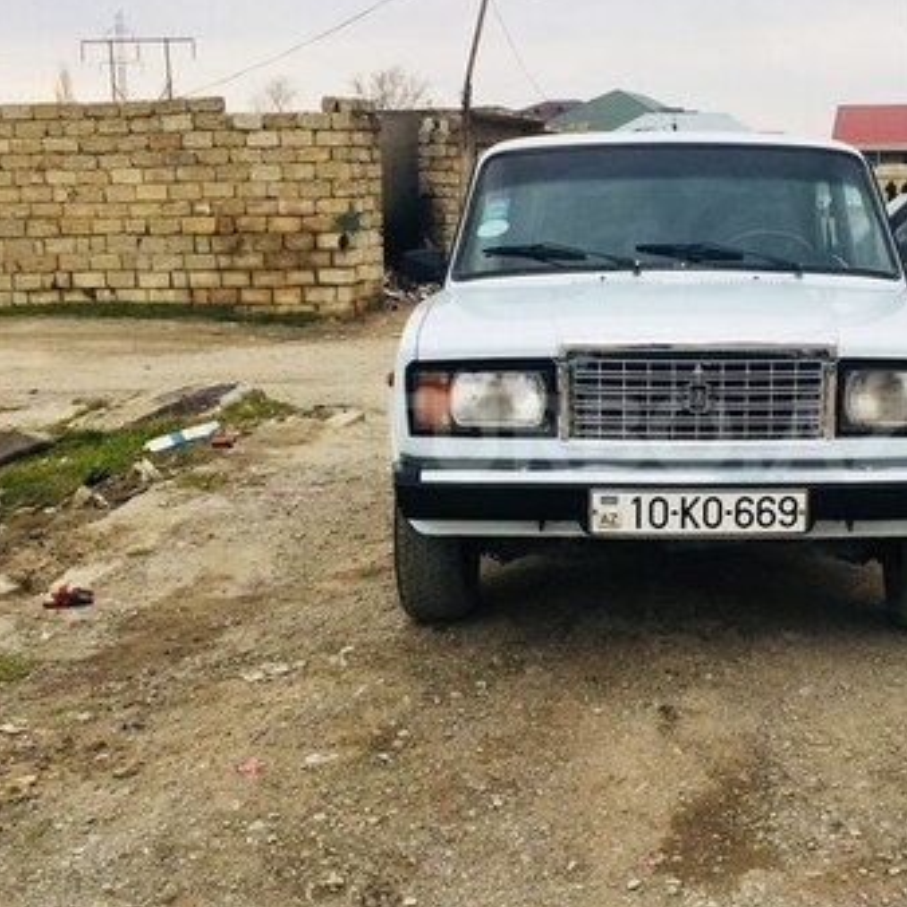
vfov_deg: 34.0
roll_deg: -0.8
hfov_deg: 33.6
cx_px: 639
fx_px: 1482
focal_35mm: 50
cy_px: 433
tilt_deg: -9.2
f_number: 2.2
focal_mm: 4.15
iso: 32
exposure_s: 1/436
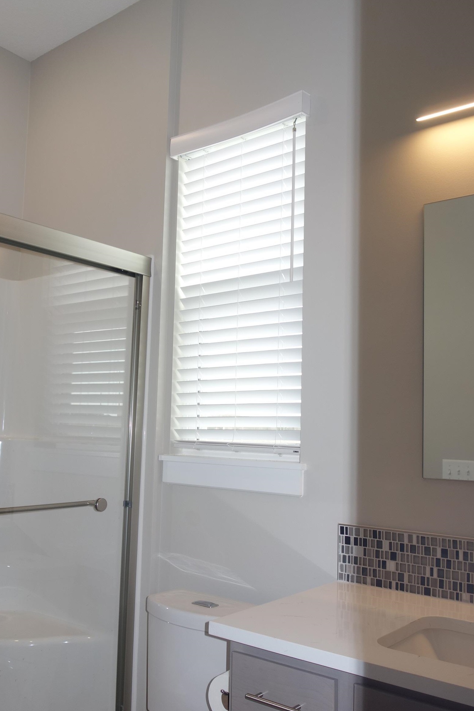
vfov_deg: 57.2
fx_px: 652
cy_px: 376
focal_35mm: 33
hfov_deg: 40.0
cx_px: 239
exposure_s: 1/100
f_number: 2.8
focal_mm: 10.4
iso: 125
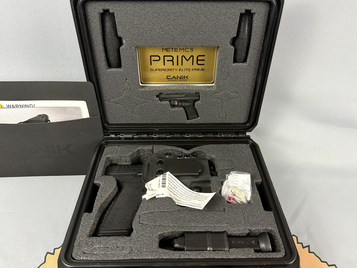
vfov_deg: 56.8
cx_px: 178
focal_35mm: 24
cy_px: 134
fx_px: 248
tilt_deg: -39.8
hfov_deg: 71.6
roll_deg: -0.7
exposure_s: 1/40
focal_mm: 6.76
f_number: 1.78
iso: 800
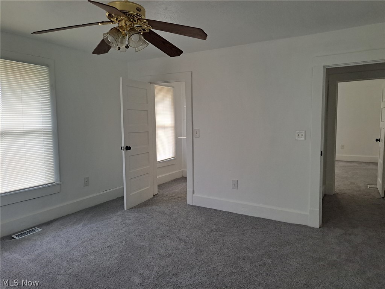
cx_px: 192
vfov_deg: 56.8
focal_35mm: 24
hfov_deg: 71.6
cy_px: 144
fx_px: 267
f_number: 1.8
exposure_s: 1/60
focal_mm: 5.23
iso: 125
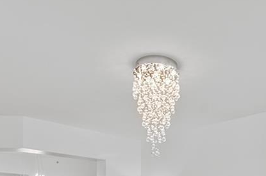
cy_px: 203
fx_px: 273
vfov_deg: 31.1
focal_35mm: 37
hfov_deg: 50.8
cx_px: 182
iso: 200
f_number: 8
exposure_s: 1/4
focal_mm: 10
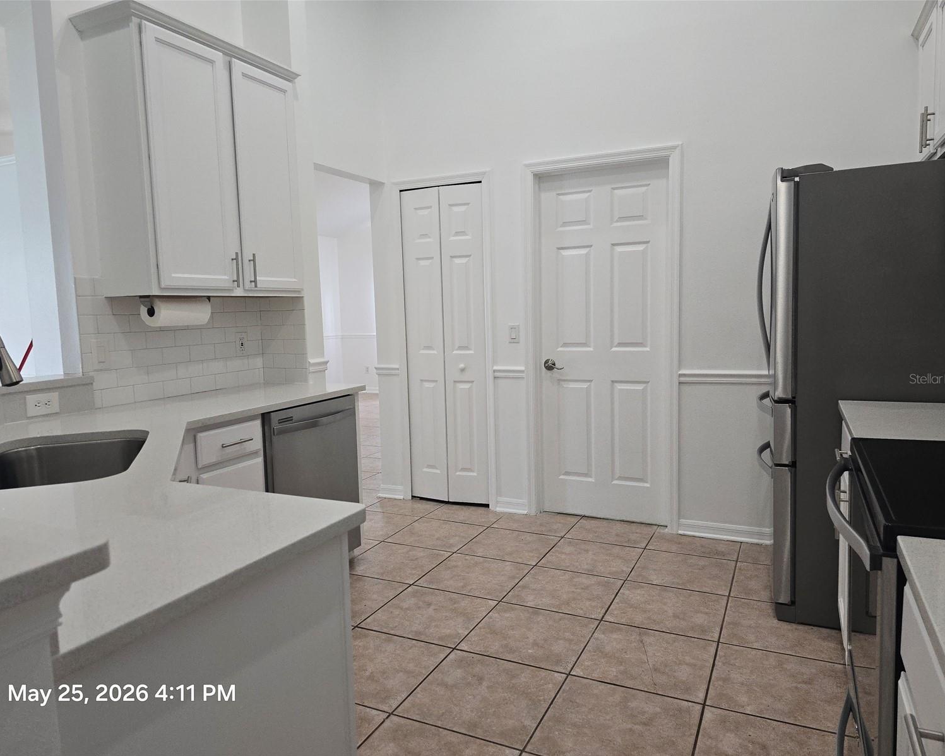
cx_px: 464
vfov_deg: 58.8
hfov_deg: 70.3
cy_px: 378
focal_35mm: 24
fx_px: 671
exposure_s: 1/120
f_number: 1.7
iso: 250
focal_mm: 6.3
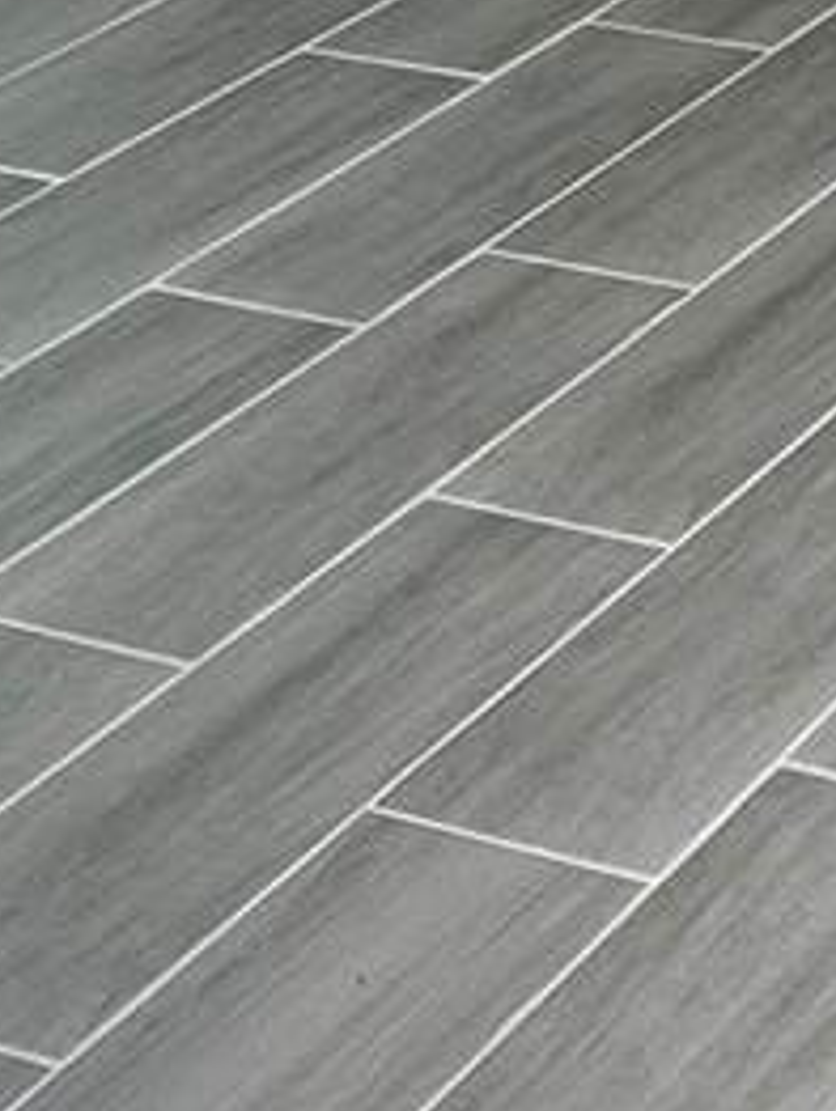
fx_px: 3826
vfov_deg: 15.2
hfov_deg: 11.9
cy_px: -577
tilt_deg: -11.5
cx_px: 1299
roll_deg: +0.1
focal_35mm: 119
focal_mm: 5.7
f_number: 1.5
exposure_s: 1/134
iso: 32
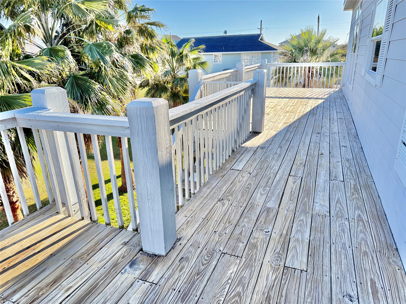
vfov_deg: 56.8
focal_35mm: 24
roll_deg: +1.4
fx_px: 281
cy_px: 152
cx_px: 203
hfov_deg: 71.6
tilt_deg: -18.9
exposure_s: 1/1156
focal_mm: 6.76
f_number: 1.78
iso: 100
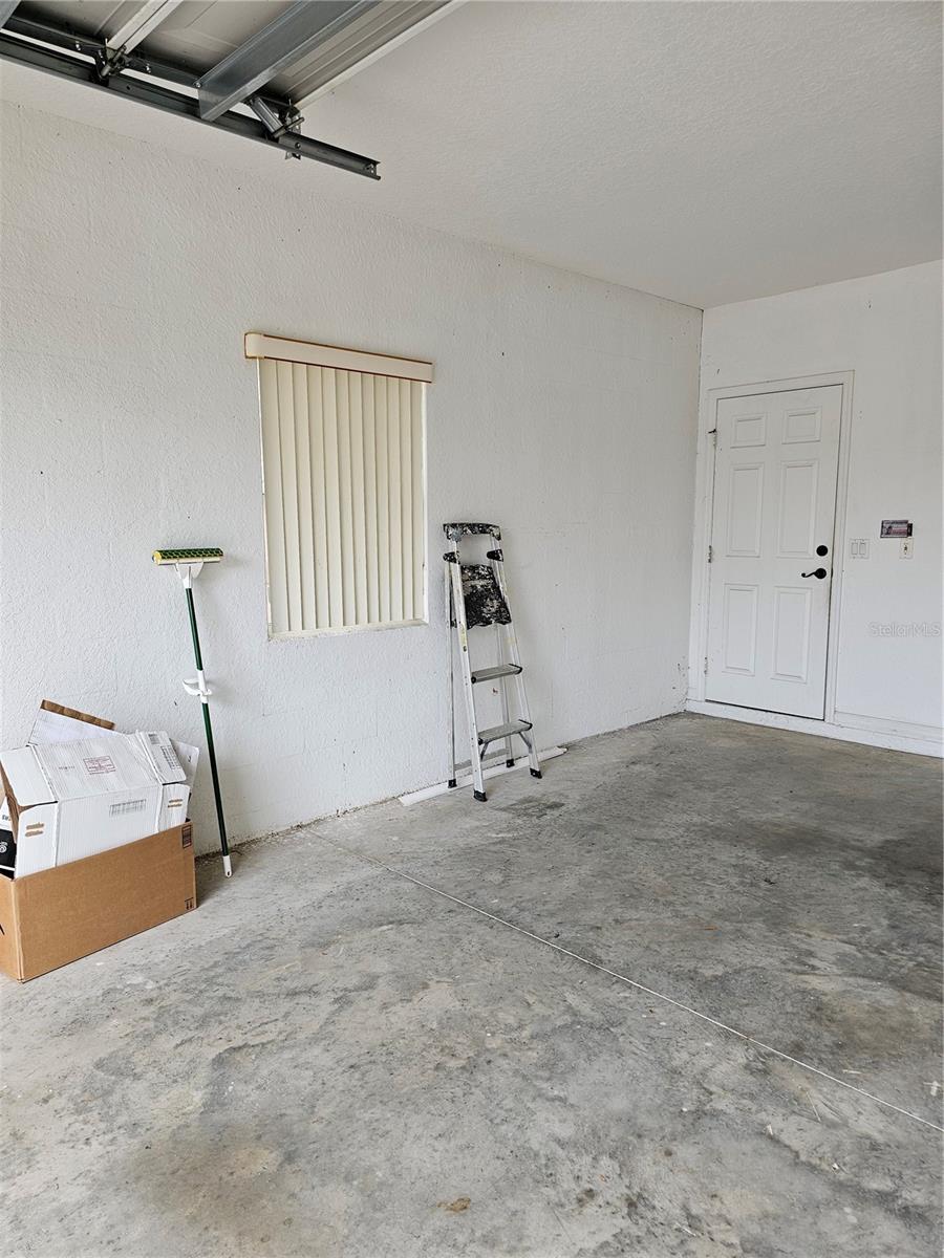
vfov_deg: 73.9
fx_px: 836
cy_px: 629
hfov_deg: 58.9
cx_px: 472
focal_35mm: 23
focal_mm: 6.3
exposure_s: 1/120
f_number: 1.7
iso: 40
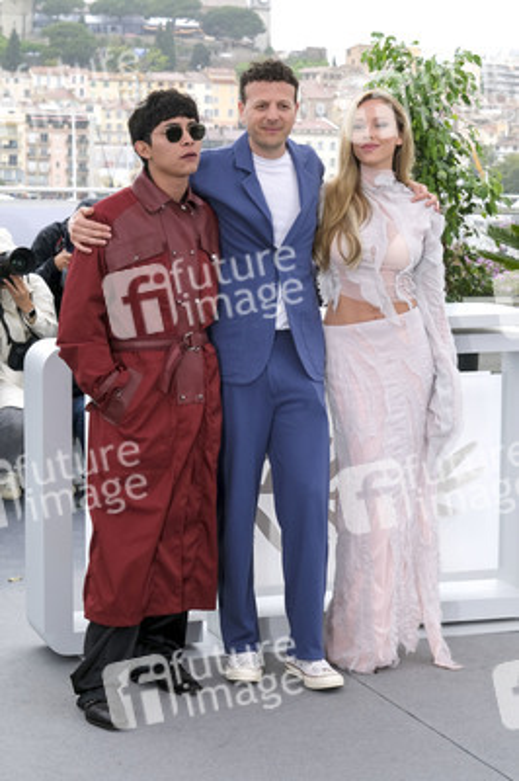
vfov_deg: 26.7
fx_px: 1646
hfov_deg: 17.9
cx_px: 260
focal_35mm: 76
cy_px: 390
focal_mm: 50.5
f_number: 6.4
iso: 400
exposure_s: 1/200
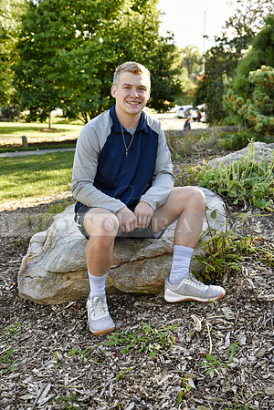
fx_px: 594
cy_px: 205
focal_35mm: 52
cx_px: 137
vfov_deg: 38.2
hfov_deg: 26.0
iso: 200
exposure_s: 1/125
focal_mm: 52
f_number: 5.6
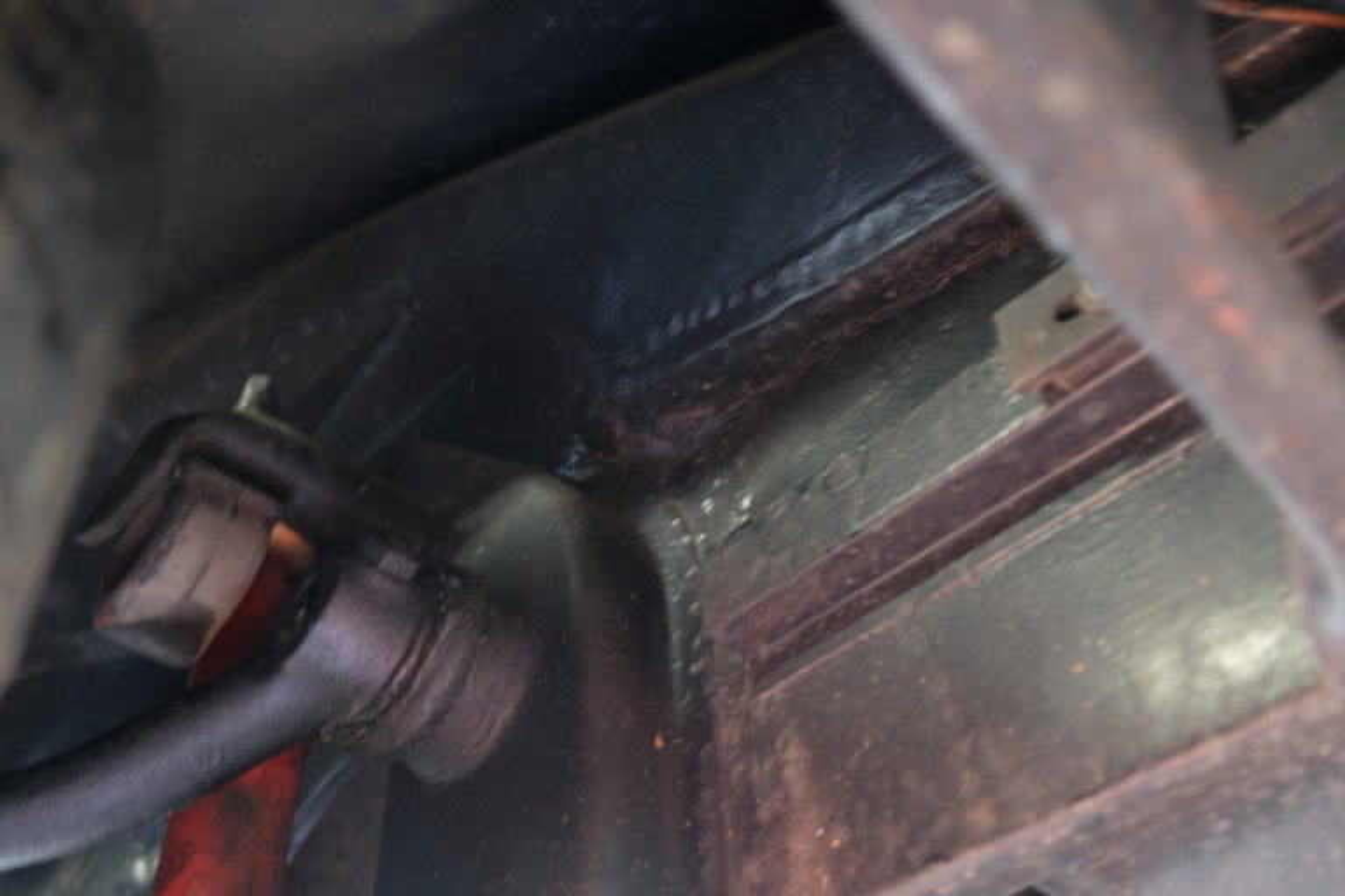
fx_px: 1233
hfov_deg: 57.2
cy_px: 448
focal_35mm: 33
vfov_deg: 40.0
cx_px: 672
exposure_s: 1/3
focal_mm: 22.3
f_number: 3.2
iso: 800
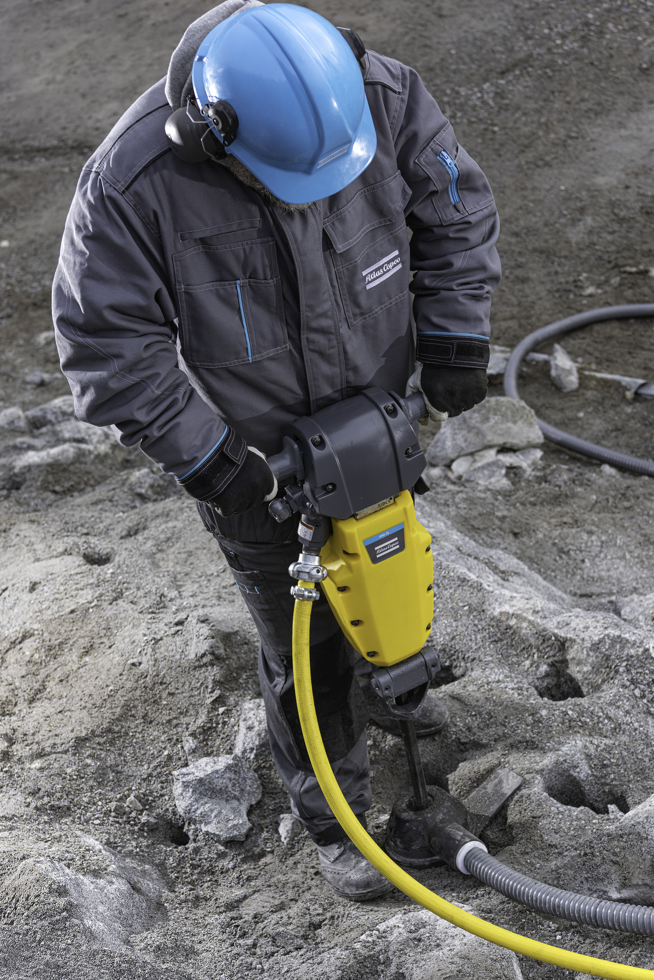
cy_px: 490
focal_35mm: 62
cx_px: 327
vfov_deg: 32.4
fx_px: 1689
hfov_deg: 21.9
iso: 125
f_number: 6.3
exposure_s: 1/60
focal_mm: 62
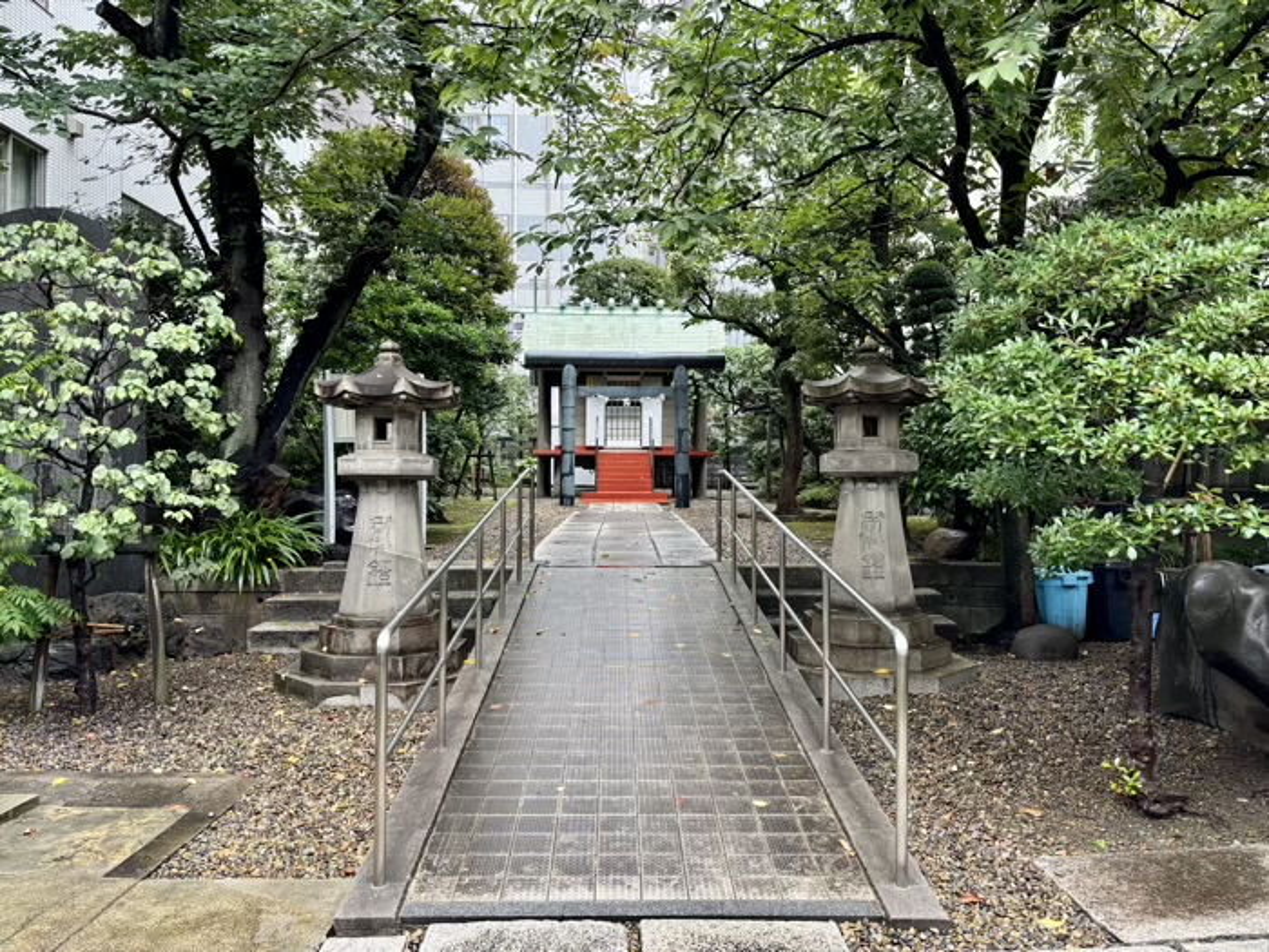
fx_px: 953
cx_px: 634
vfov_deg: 53.1
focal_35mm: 26
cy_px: 476
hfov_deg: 67.3
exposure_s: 1/121
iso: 100
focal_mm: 5.96
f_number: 1.6
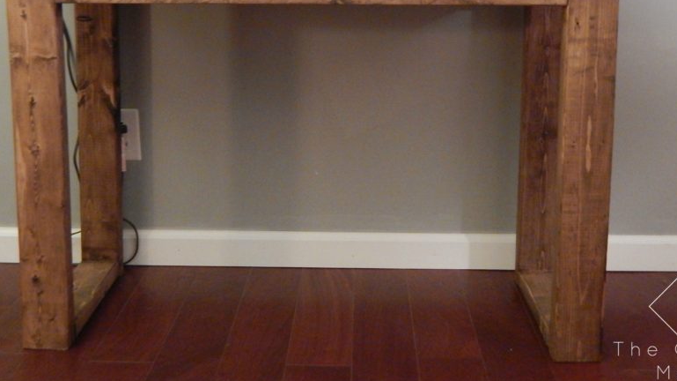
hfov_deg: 45.5
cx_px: 337
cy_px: 51
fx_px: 808
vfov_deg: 25.8
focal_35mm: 45
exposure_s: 1/1.3
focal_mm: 5.6
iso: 800
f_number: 3.2
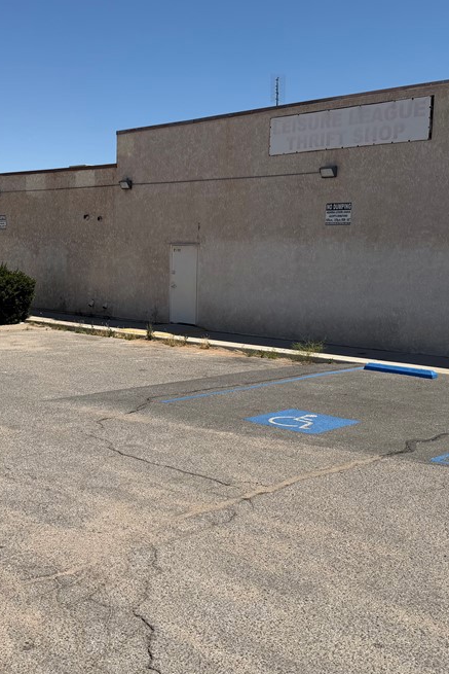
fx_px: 729
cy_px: 357
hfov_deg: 34.1
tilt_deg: -9.4
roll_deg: -1.1
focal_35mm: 39
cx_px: 185
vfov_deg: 49.5
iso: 80
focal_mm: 6.76
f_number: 1.78
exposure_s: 1/7353
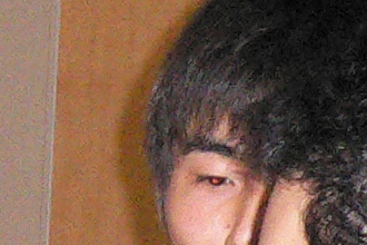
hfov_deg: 7.0
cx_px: -383
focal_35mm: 282
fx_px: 2875
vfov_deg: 4.8
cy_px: 343
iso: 400
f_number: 2.8
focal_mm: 5.8
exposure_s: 1/60
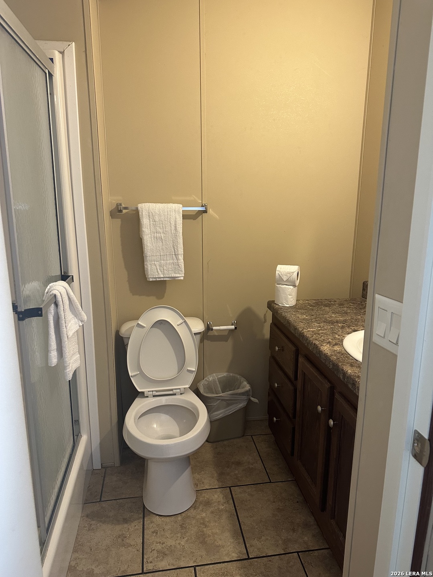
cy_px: 288
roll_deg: -0.6
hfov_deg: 56.8
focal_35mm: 24
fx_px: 400
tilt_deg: -11.5
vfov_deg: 71.6
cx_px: 216
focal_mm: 6.86
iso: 320
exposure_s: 1/60
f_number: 1.78
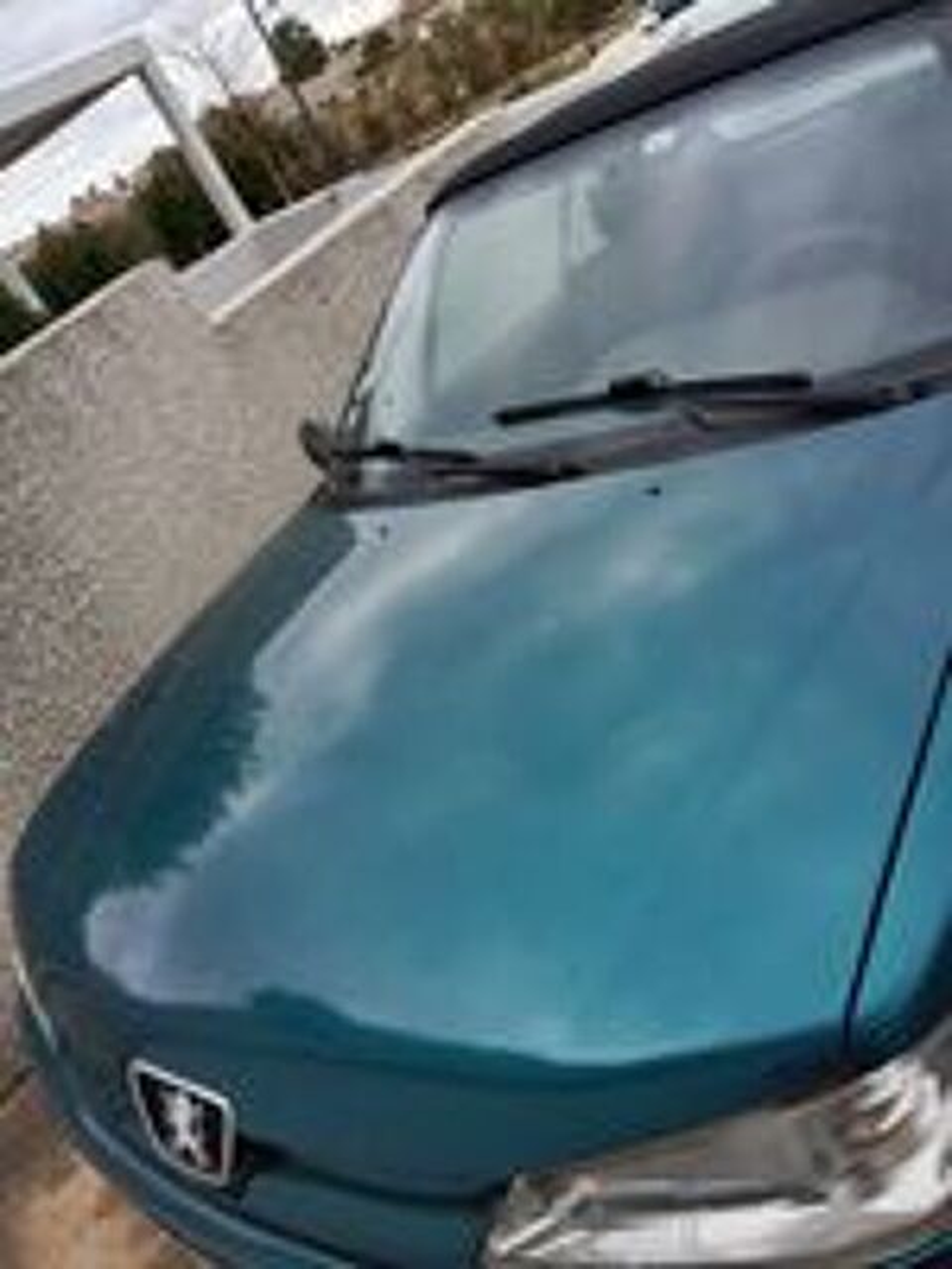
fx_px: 990
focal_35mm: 27
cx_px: 476
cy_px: 634
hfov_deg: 51.4
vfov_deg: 65.3
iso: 114
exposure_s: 1/100
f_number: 2.2
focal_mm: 3.65
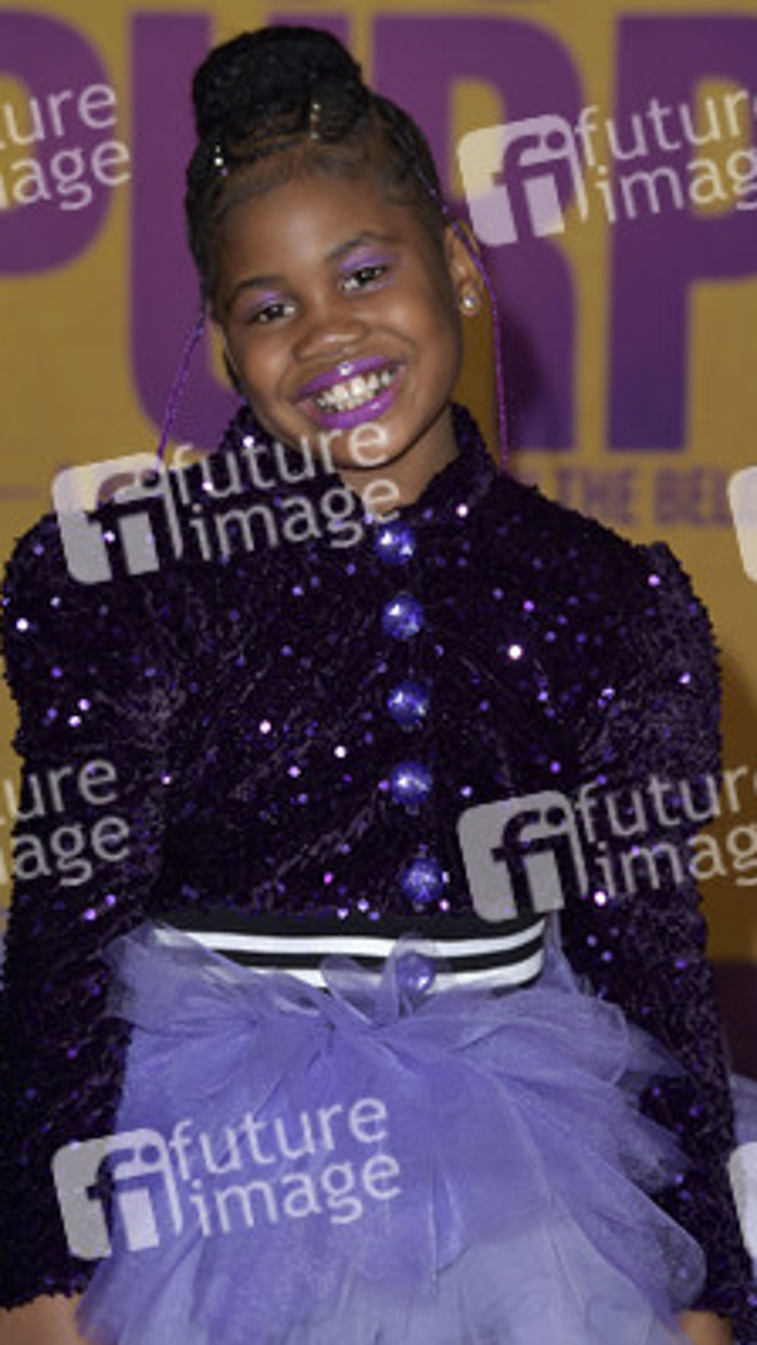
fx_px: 4209
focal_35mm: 118
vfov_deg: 18.2
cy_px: 672
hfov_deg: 10.3
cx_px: 326
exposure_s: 1/250
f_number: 6.3
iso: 320
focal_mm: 112
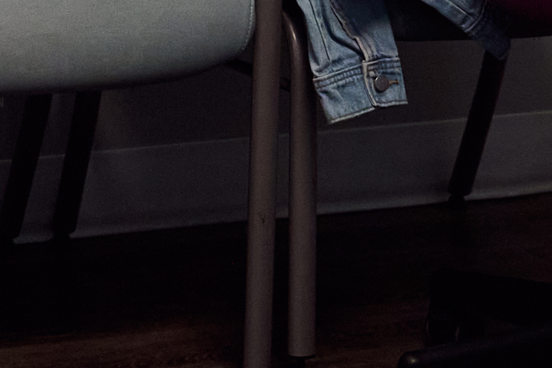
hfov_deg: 7.6
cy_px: -453
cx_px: -468
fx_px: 4016
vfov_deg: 5.1
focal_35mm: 262
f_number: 4
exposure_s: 1/400
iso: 1250
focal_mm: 37
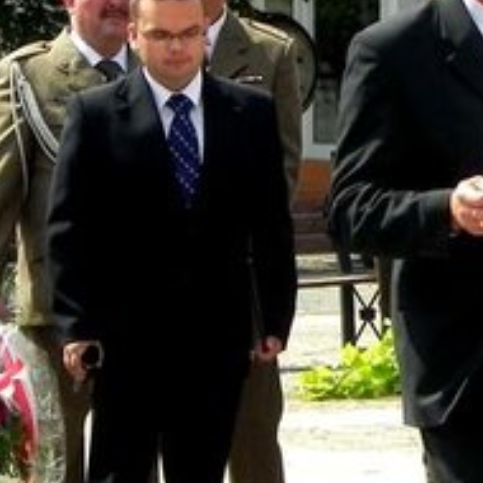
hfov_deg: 2.7
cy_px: 239
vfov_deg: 2.7
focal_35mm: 640
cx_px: 750
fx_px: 10103
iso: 160
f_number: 6.3
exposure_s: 1/342
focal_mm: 37.7
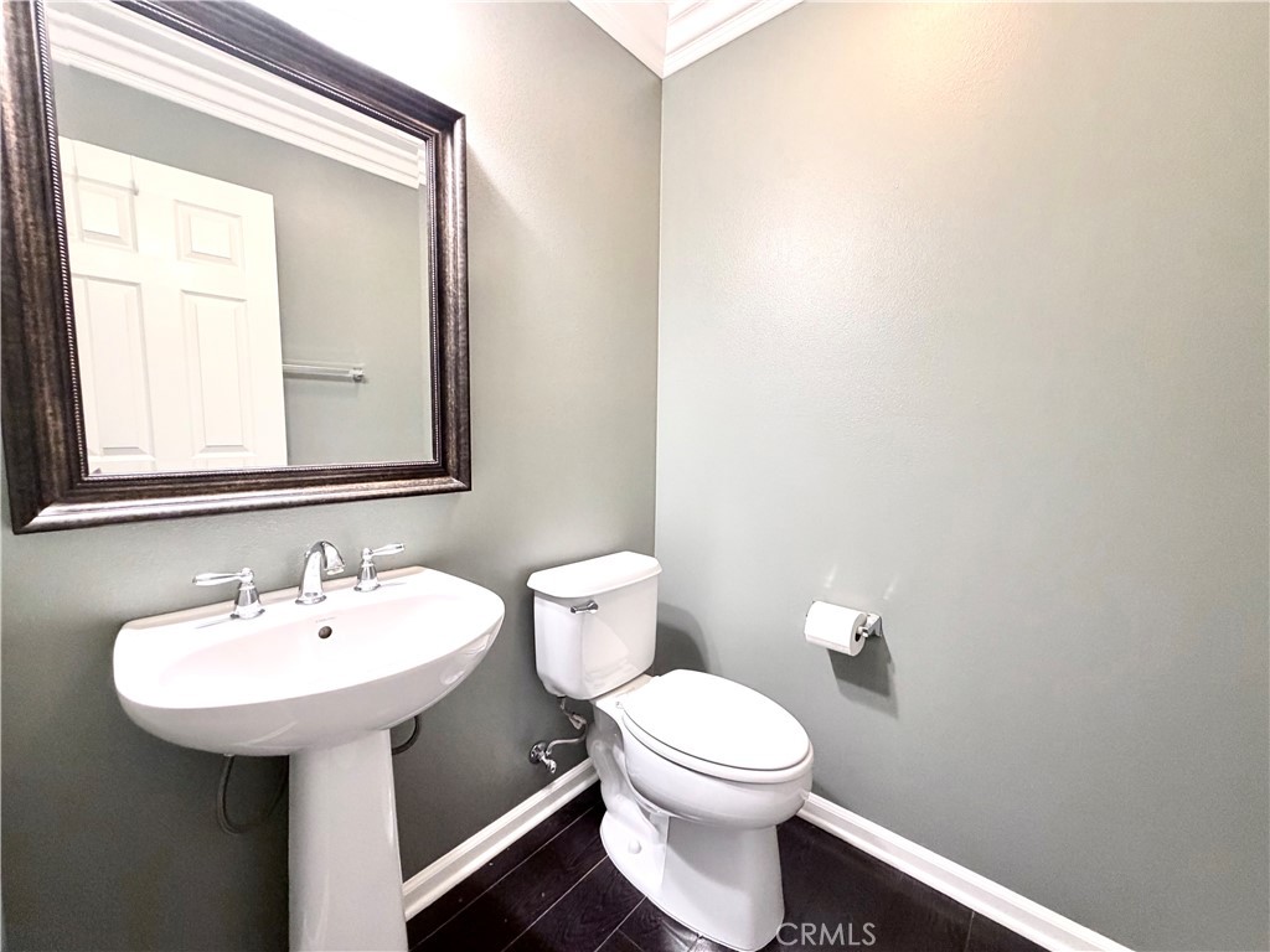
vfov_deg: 85.7
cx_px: 635
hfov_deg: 102.1
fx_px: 514
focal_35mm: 14
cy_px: 476
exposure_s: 1/60
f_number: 2.2
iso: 320
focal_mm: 2.22
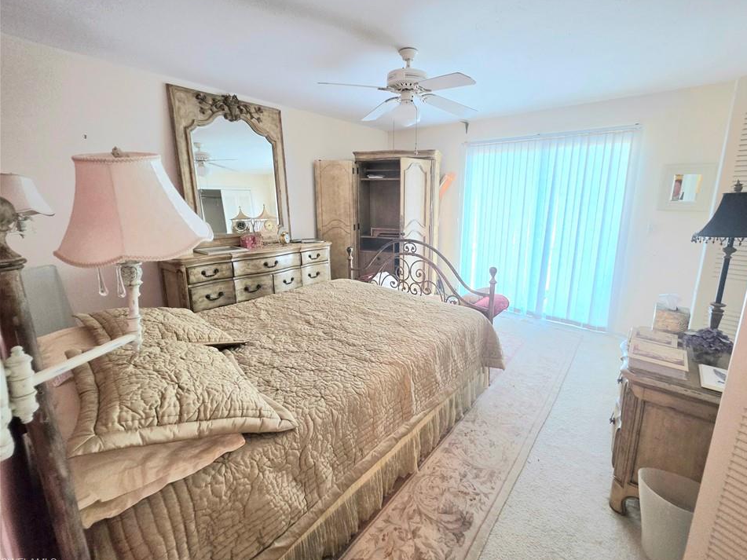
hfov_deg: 101.9
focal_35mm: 14
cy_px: 269
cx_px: 401
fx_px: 302
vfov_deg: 85.6
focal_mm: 2.2
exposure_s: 1/60.2
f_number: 1.9
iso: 200
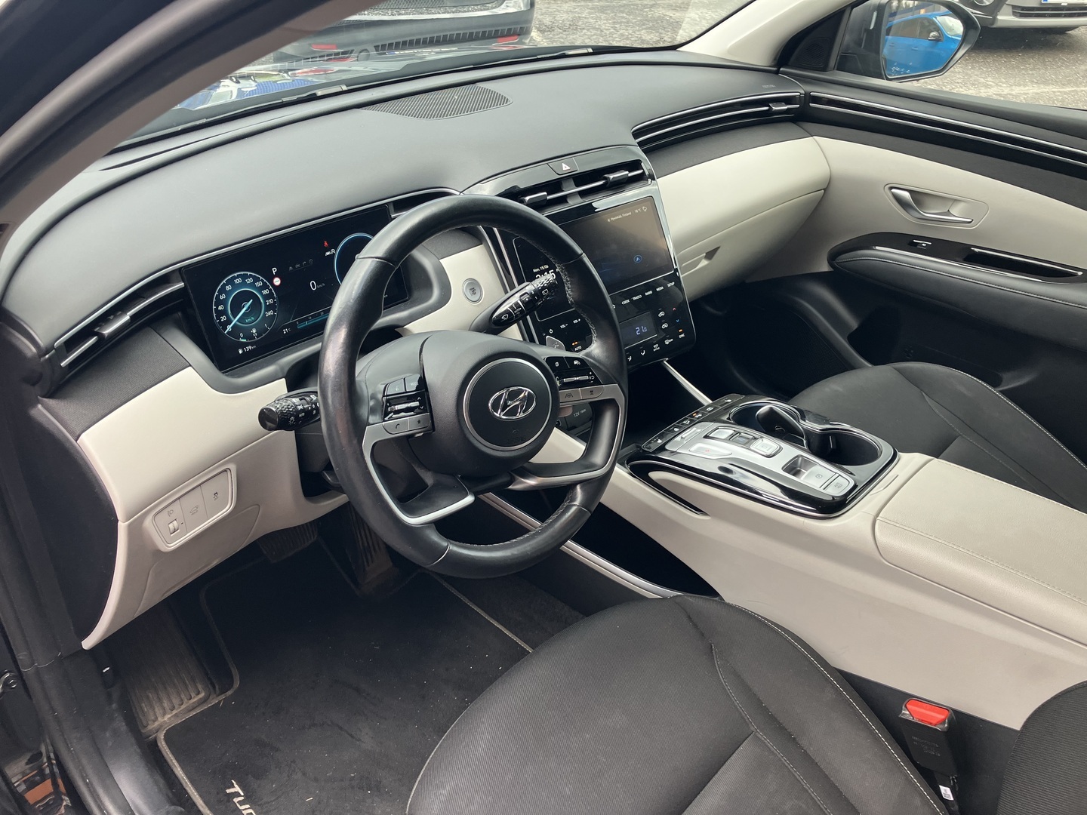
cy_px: 408
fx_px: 879
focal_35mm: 28
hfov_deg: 63.4
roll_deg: +1.4
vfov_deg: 49.7
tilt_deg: -32.2
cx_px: 544
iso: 50
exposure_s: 1/121
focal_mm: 3.99
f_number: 1.8
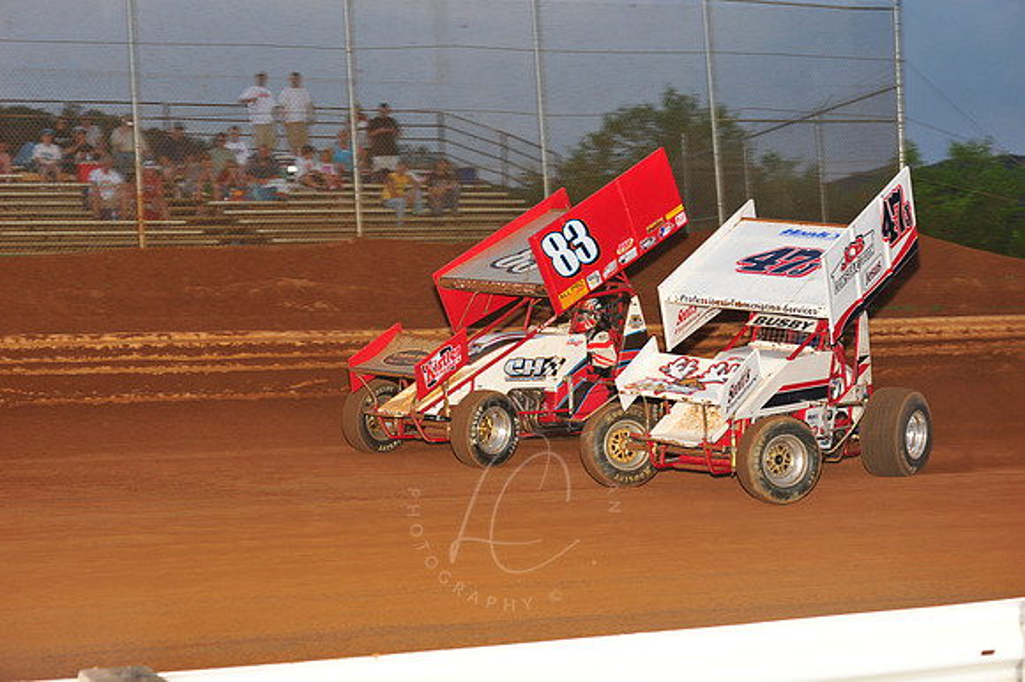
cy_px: 341
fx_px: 2447
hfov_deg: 23.7
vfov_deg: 15.9
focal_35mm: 86
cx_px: 512
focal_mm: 86
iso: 1000
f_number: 6.3
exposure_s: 1/320
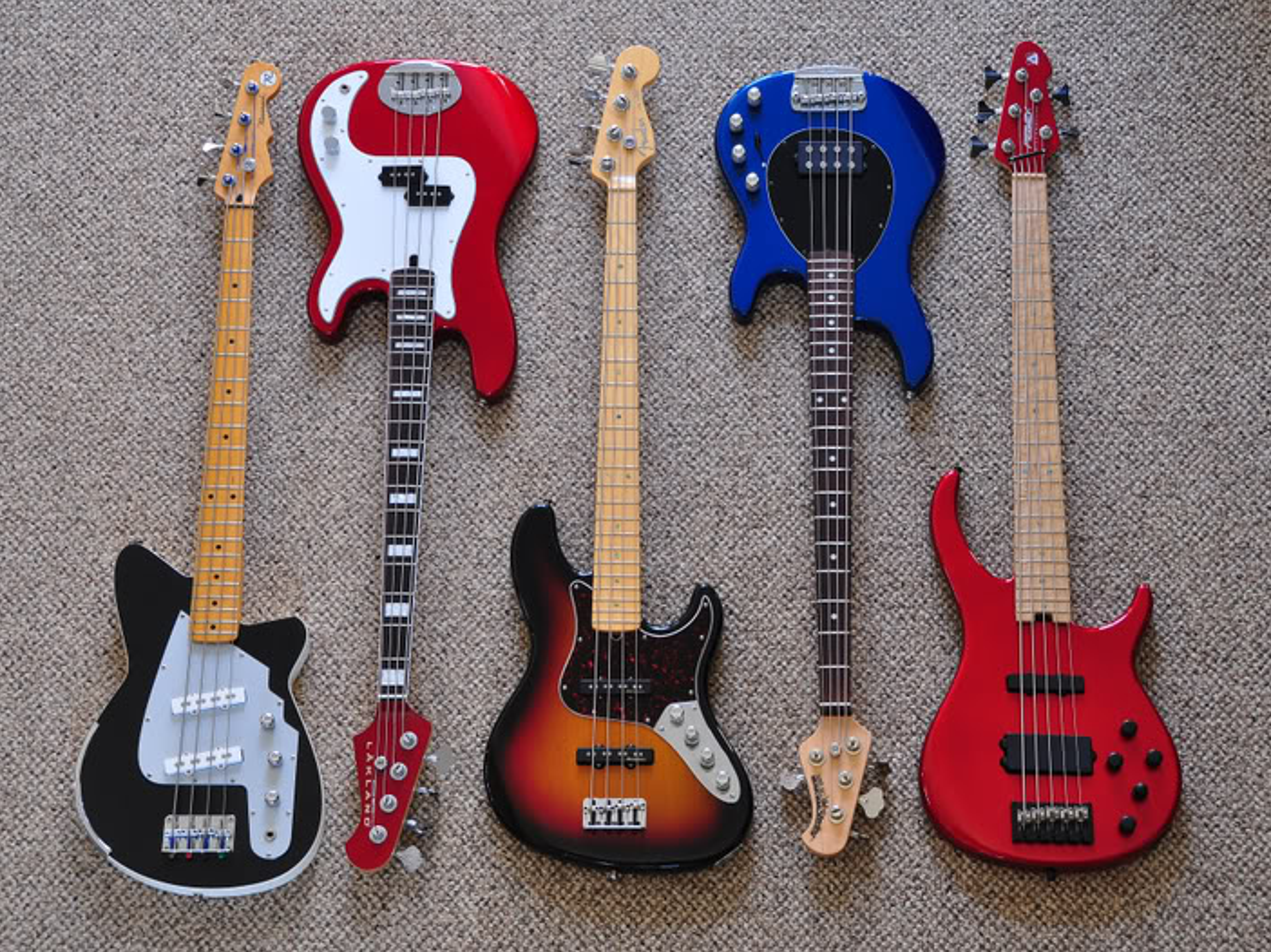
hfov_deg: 23.8
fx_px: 3010
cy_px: 479
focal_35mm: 82
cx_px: 649
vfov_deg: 18.0
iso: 200
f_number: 8
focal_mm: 50
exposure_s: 1/3
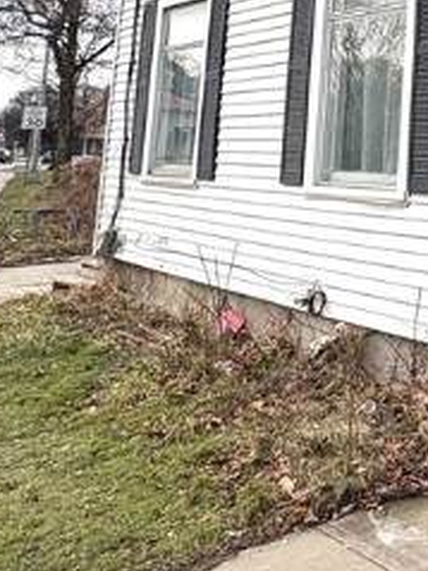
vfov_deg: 31.9
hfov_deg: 24.5
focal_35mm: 45
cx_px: 653
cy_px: -174
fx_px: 743
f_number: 2.2
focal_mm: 2.22
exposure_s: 1/687
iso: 40
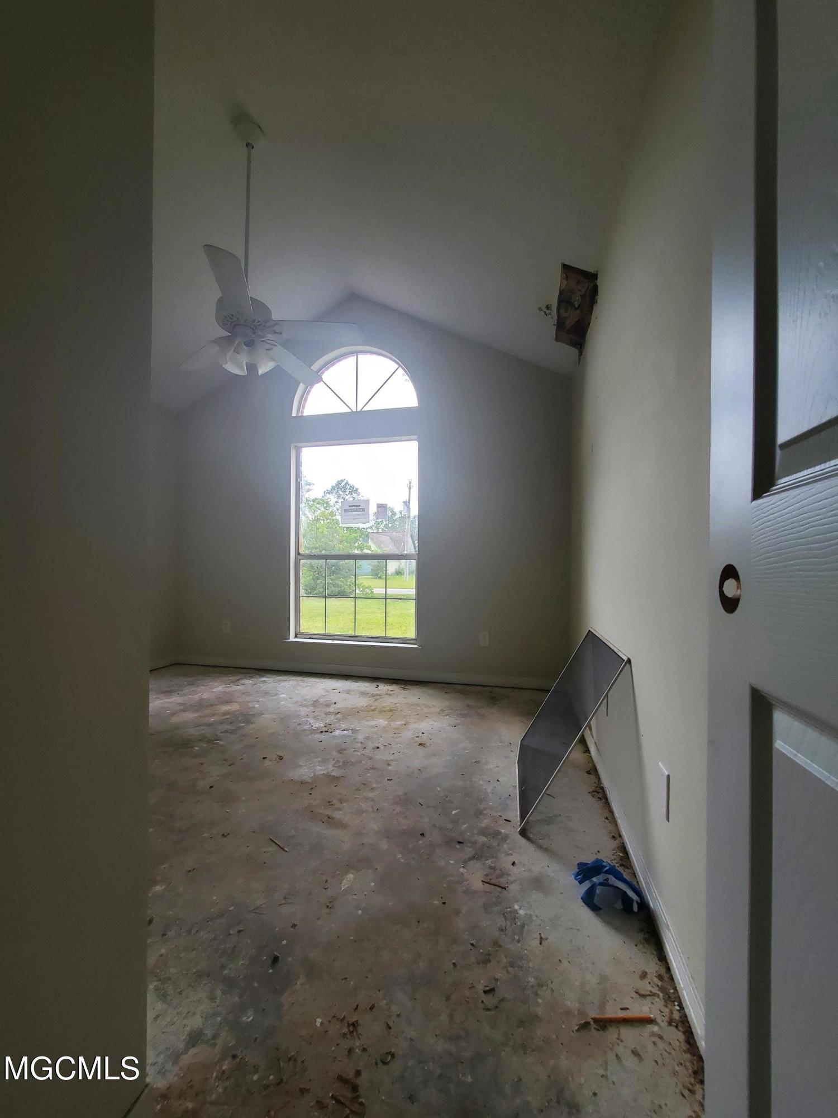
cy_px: 559
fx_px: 420
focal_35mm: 13
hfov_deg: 89.9
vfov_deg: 106.2
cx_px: 419
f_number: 2.2
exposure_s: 1/100
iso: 80
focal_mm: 1.8
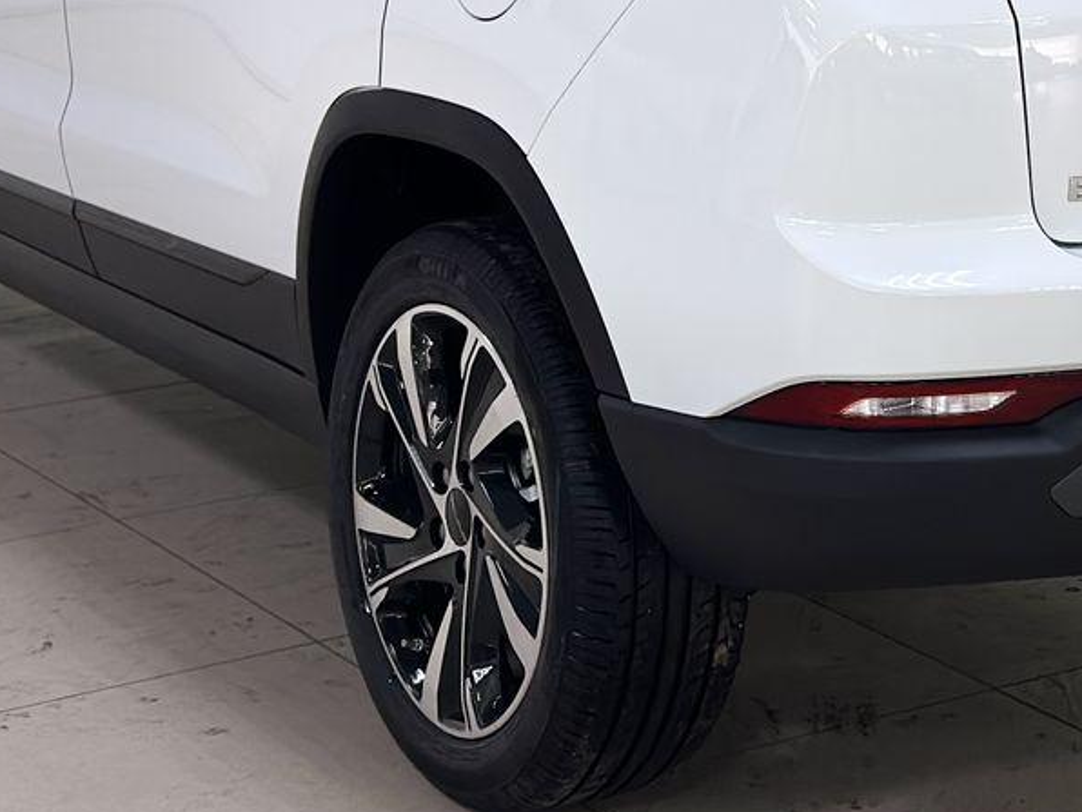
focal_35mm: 116
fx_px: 3626
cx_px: 822
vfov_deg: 12.5
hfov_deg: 16.9
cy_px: -129
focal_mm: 6.86
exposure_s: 1/100
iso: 80
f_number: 1.78
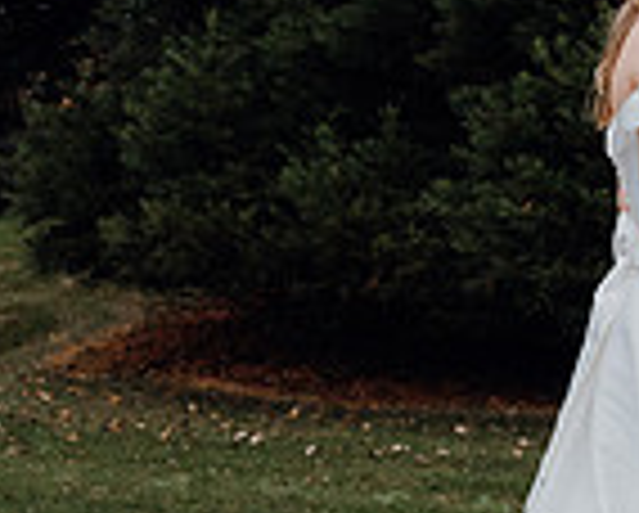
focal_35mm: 107
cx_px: 585
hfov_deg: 17.6
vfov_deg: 14.4
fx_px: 2026
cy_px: 364
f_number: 3.5
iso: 4000
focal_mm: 36
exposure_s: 1/200
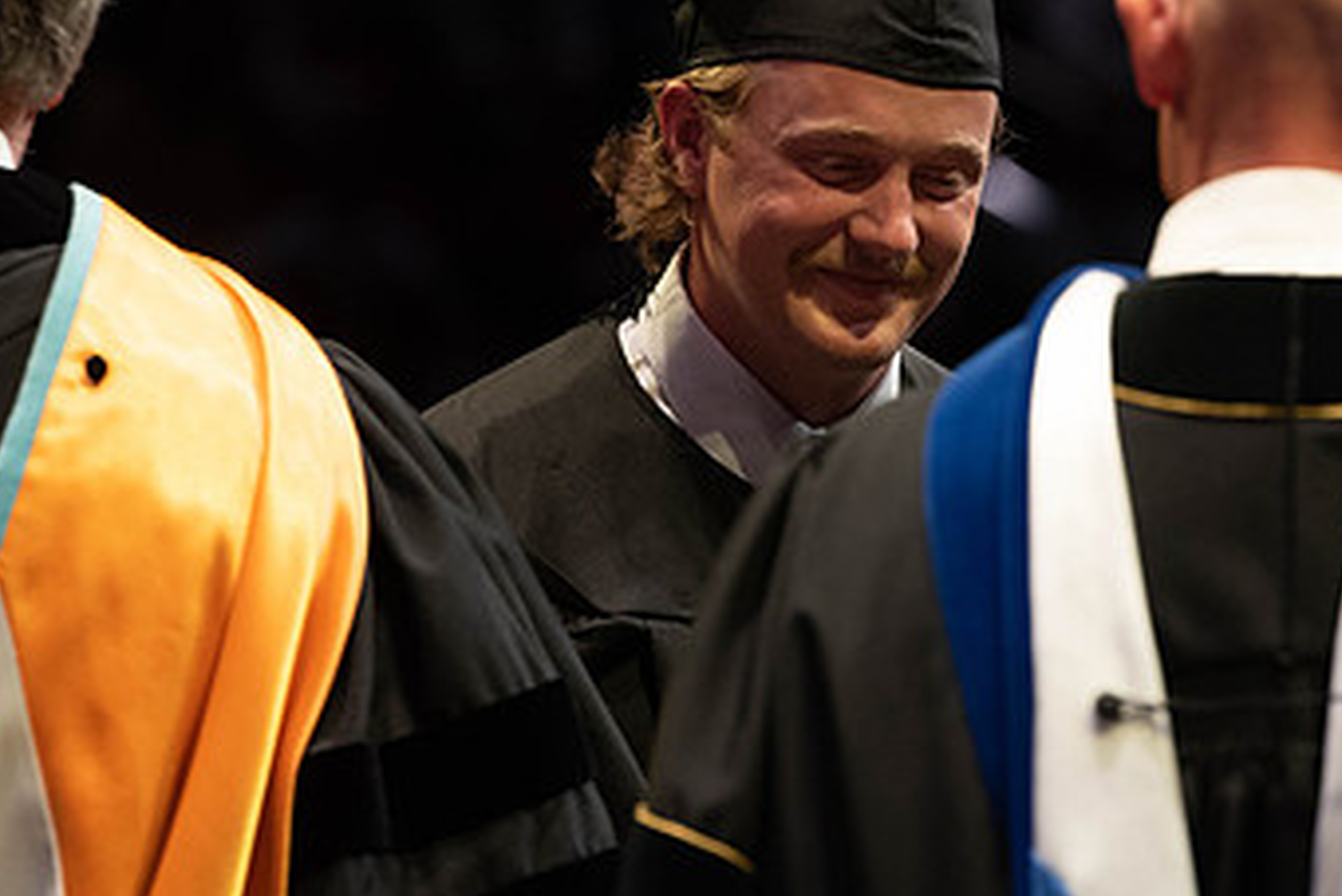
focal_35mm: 340
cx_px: 952
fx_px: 12679
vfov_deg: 4.0
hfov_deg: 6.1
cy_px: 283
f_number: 4.5
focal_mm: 185
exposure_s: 1/320
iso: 1600
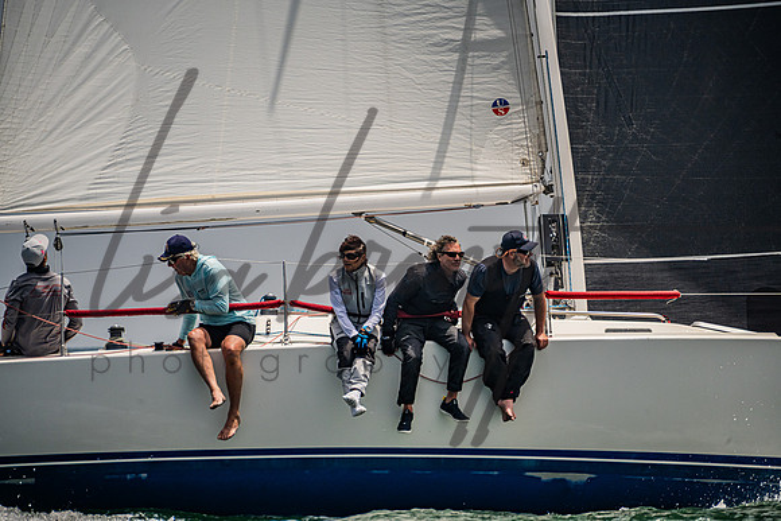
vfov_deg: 3.7
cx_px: 390
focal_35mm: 370
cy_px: 260
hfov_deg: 5.6
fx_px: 8028
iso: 500
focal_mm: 370
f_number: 8
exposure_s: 1/4000
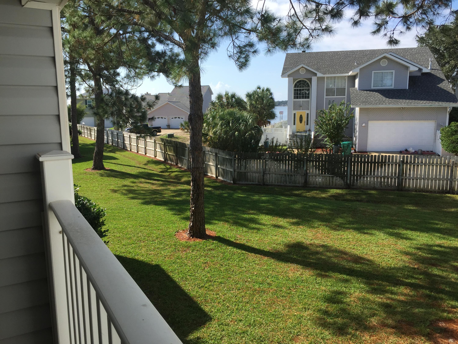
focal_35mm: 29
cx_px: 229
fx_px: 384
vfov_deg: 48.2
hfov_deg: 61.7
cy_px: 172
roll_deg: -0.2
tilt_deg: -9.4
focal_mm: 4.15
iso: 32
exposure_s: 1/1319
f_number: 2.2
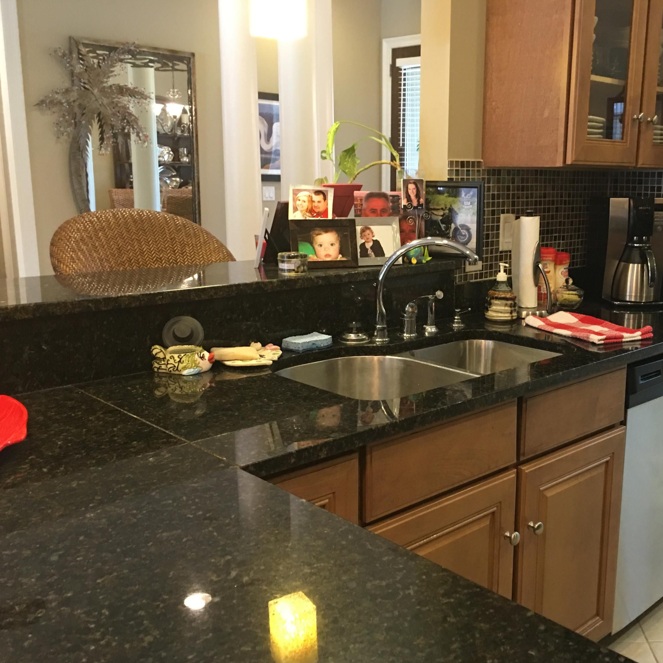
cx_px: 422
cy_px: 339
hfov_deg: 46.7
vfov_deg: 47.2
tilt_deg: -10.8
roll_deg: -0.9
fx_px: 758
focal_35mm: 35
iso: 100
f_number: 2.2
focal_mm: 4.15
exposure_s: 1/15
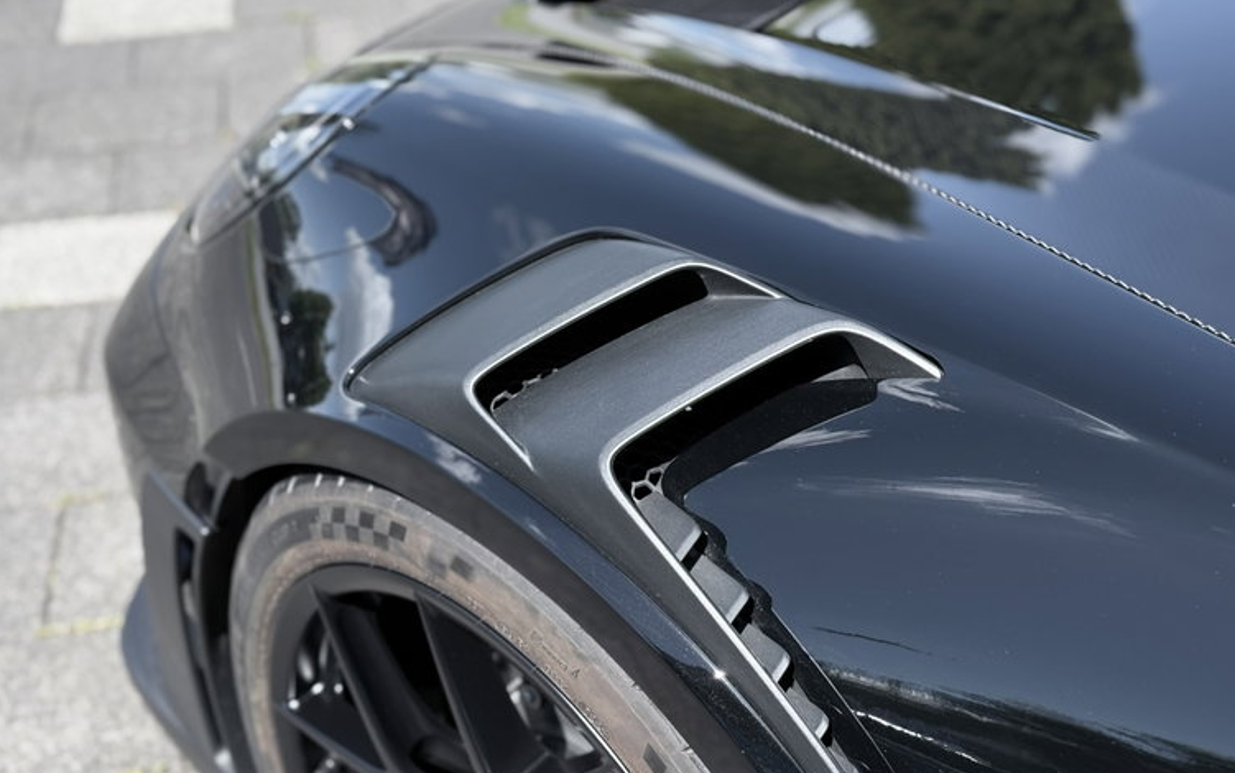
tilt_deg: -36.2
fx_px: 1751
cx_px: 623
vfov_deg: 24.9
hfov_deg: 38.9
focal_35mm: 52
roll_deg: +1.4
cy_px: 375
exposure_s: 1/1429
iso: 64
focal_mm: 6.76
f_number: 1.78
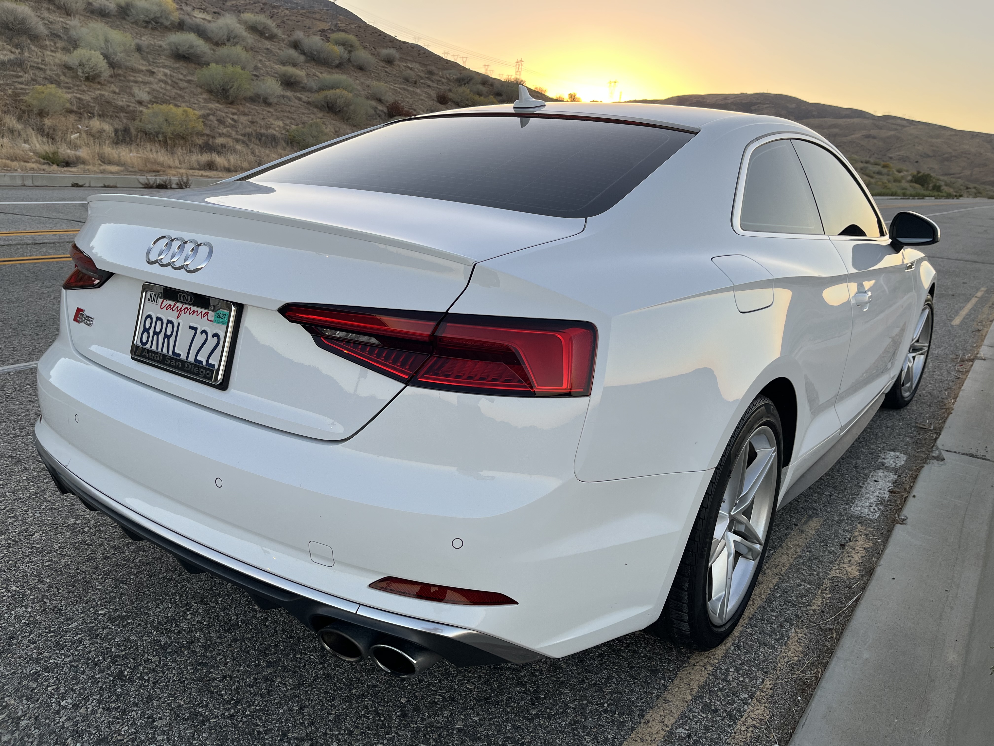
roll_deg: -4.8
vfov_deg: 53.1
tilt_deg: -16.0
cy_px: 373
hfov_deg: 67.3
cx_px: 497
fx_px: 747
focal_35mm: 26
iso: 50
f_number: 1.6
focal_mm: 5.1
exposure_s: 1/376
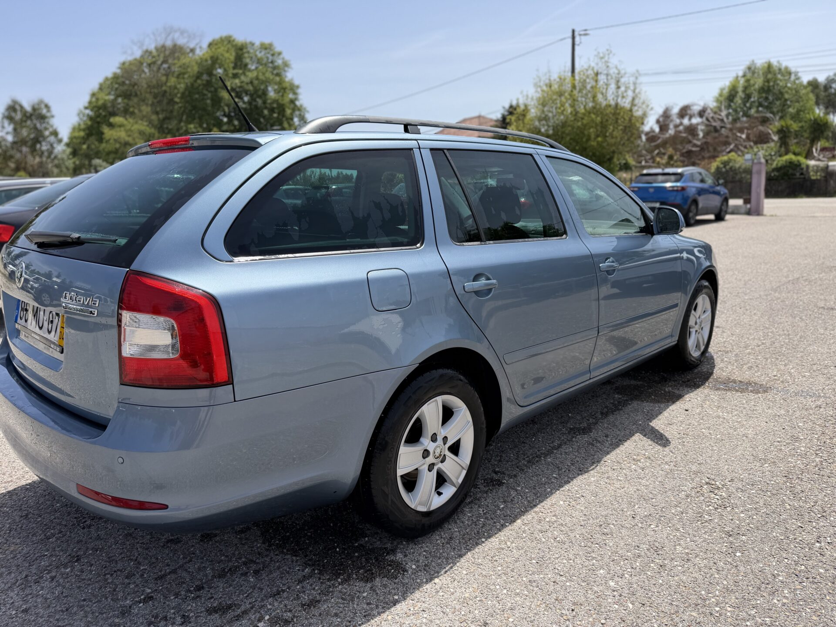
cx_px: 418
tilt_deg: -11.1
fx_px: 580
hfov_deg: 71.6
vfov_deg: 56.8
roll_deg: +2.9
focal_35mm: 24
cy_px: 314
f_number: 1.78
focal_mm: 6.76
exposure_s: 1/3759
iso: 80
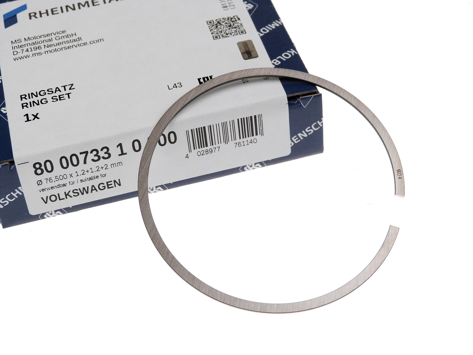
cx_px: 236
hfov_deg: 26.7
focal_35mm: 73
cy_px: 178
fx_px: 997
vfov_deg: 20.2
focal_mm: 13.2
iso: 100
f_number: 4
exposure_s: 1/125
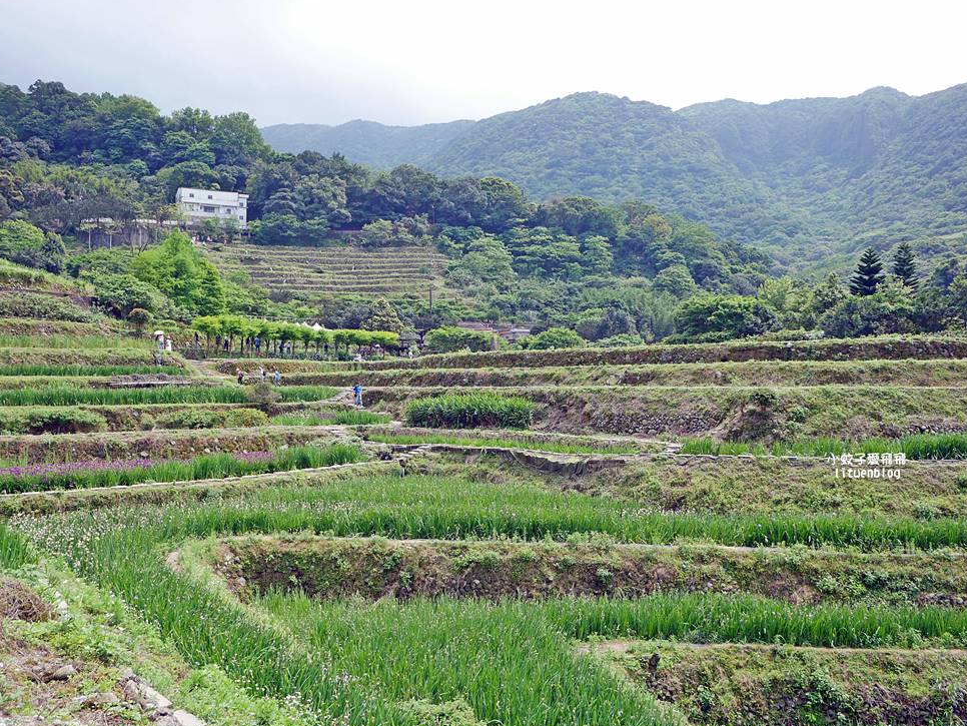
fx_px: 810
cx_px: 485
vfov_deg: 48.2
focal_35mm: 29
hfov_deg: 61.6
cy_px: 355
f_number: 3.5
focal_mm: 14
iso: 200
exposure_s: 1/800
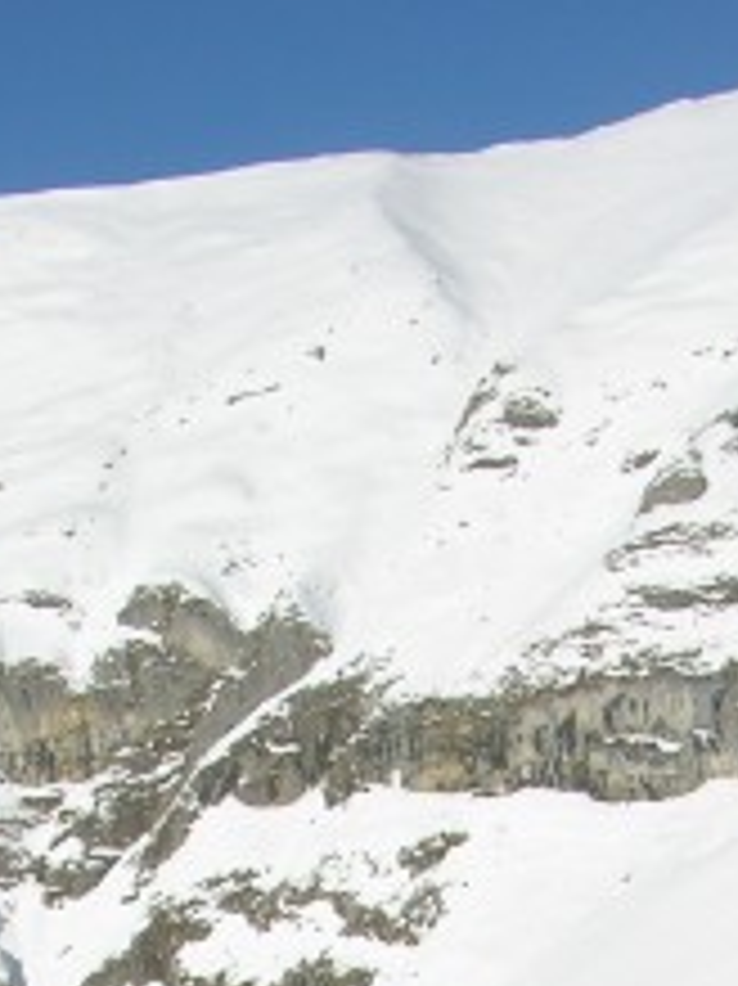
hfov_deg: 12.0
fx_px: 3500
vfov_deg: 14.5
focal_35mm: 123
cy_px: 1630
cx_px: 490
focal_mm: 8.9
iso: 50
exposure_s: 1/270
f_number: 8
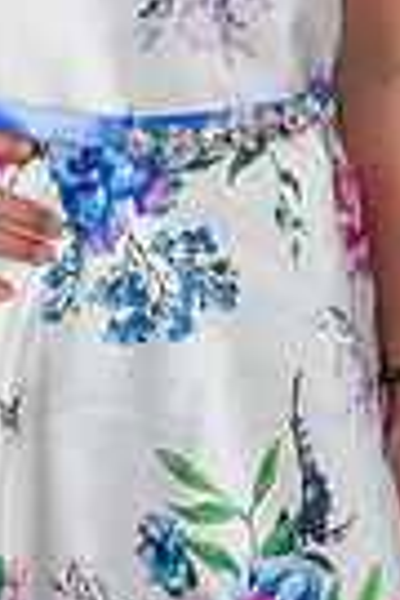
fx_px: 4000
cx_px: 140
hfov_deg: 5.7
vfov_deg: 8.4
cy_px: -314
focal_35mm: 240
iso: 200
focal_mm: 40
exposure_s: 1/160
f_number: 5.6
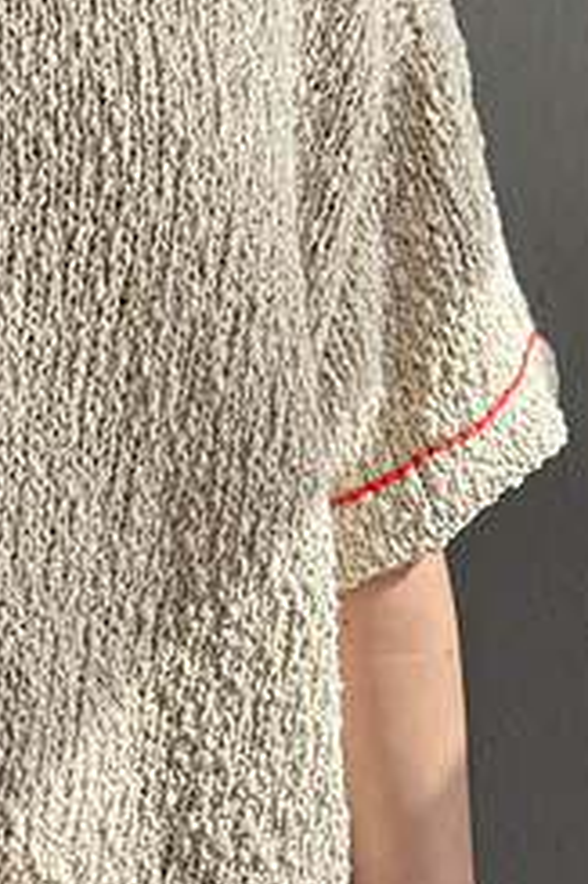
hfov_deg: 13.1
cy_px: 541
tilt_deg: -5.2
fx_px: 2502
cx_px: -67
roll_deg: +1.1
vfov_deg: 20.0
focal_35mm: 102
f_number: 1.78
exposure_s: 1/463
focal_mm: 6.76
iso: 64
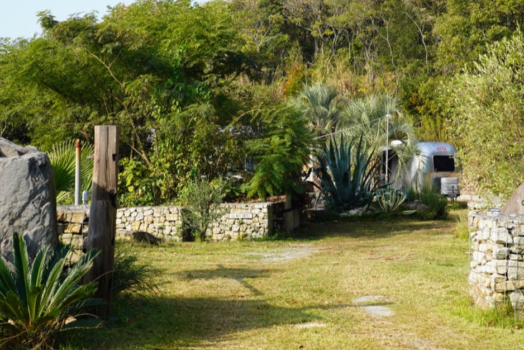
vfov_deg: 21.2
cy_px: 138
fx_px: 932
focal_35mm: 64
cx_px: 288
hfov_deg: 31.4
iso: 100
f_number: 8
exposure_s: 1/125
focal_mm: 50
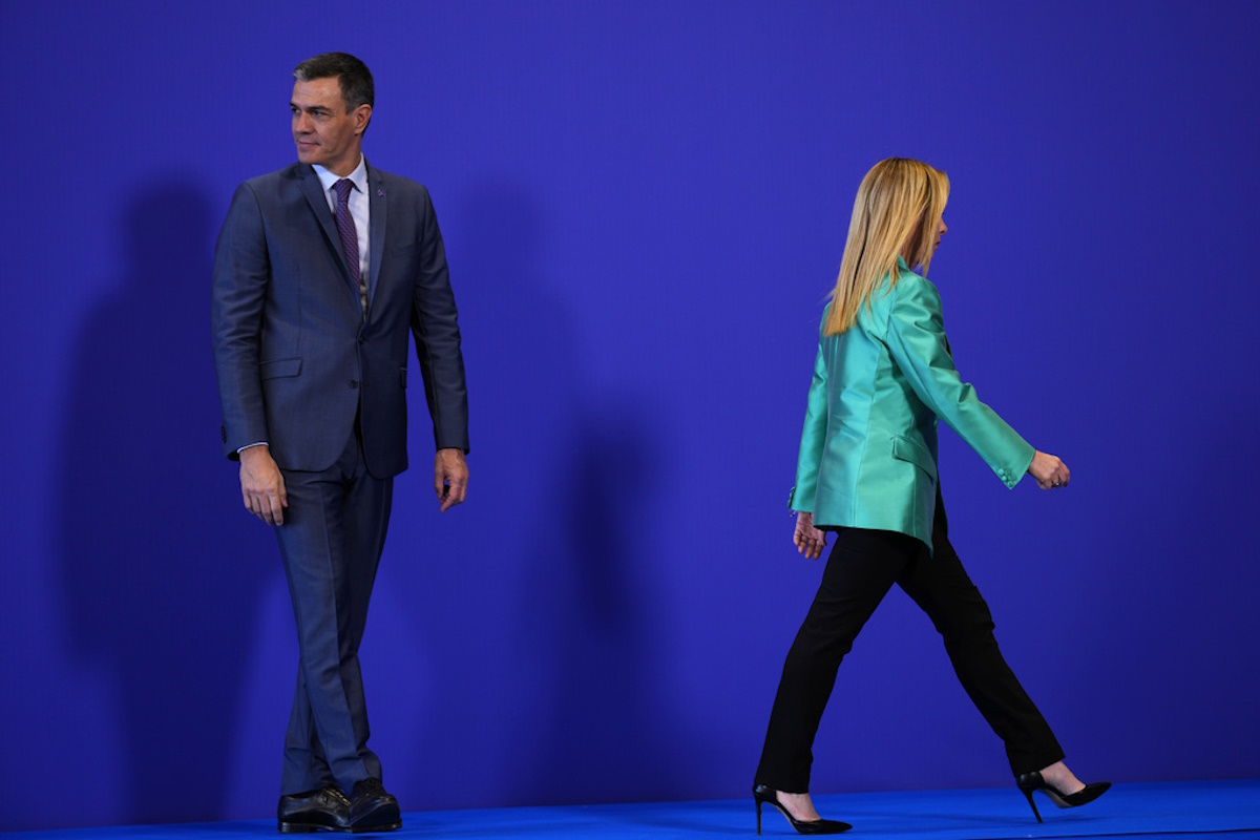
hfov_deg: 15.2
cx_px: 630
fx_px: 4725
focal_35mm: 135
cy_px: 420
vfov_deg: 10.2
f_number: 2
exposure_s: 1/640
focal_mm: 135
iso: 400
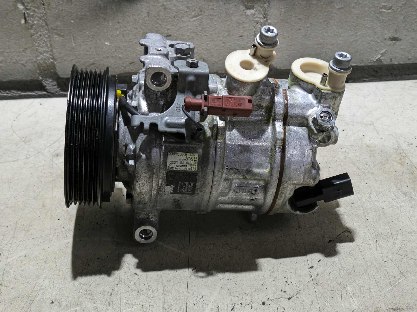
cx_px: 208
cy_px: 156
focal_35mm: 51
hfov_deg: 37.5
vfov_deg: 28.6
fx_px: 614
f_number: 1.89
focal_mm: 5.43
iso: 241
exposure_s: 1/100
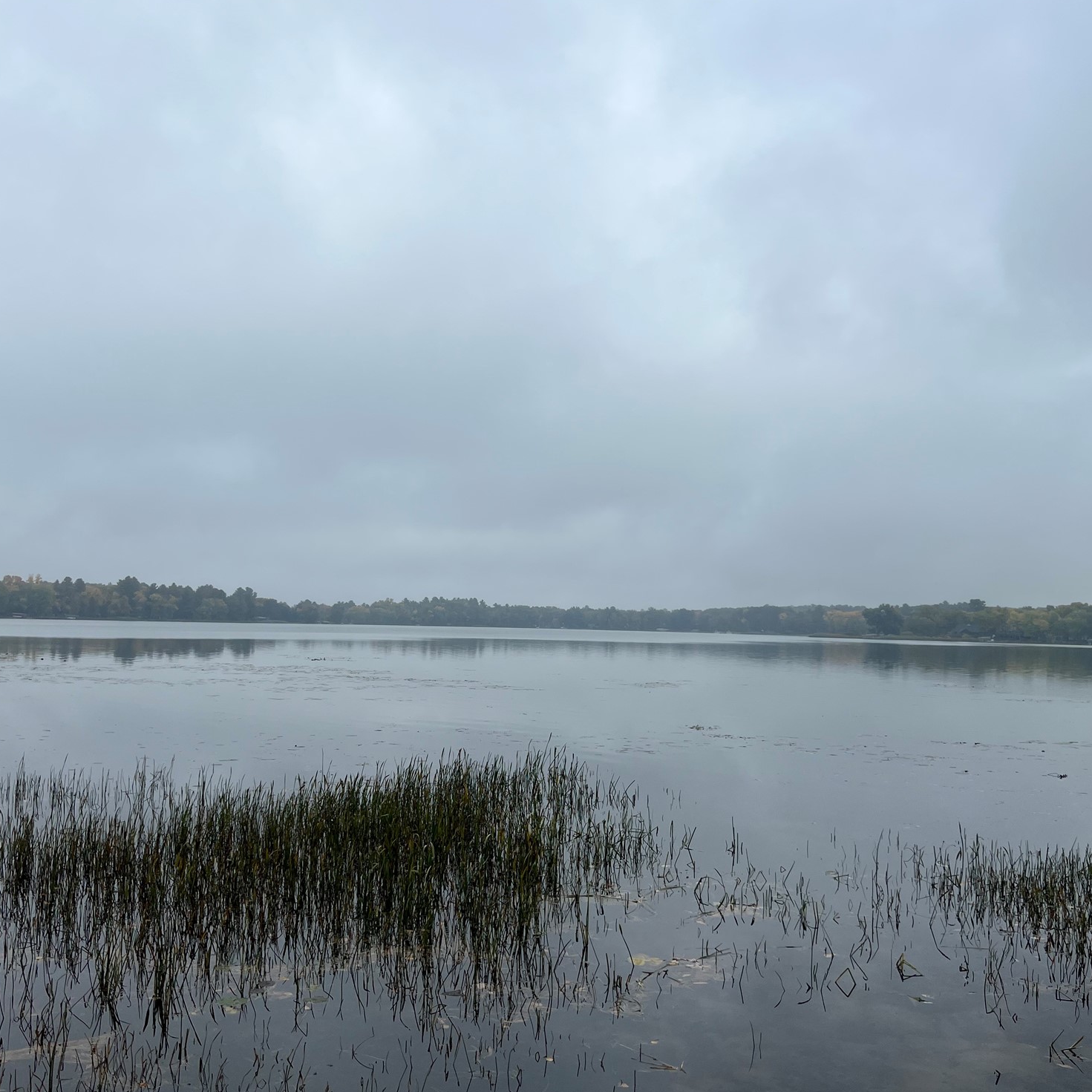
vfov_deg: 51.1
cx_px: 571
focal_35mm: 32
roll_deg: -1.8
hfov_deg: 51.1
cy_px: 561
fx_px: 1142
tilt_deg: +3.2
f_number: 1.5
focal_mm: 5.7
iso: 50
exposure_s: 1/2513
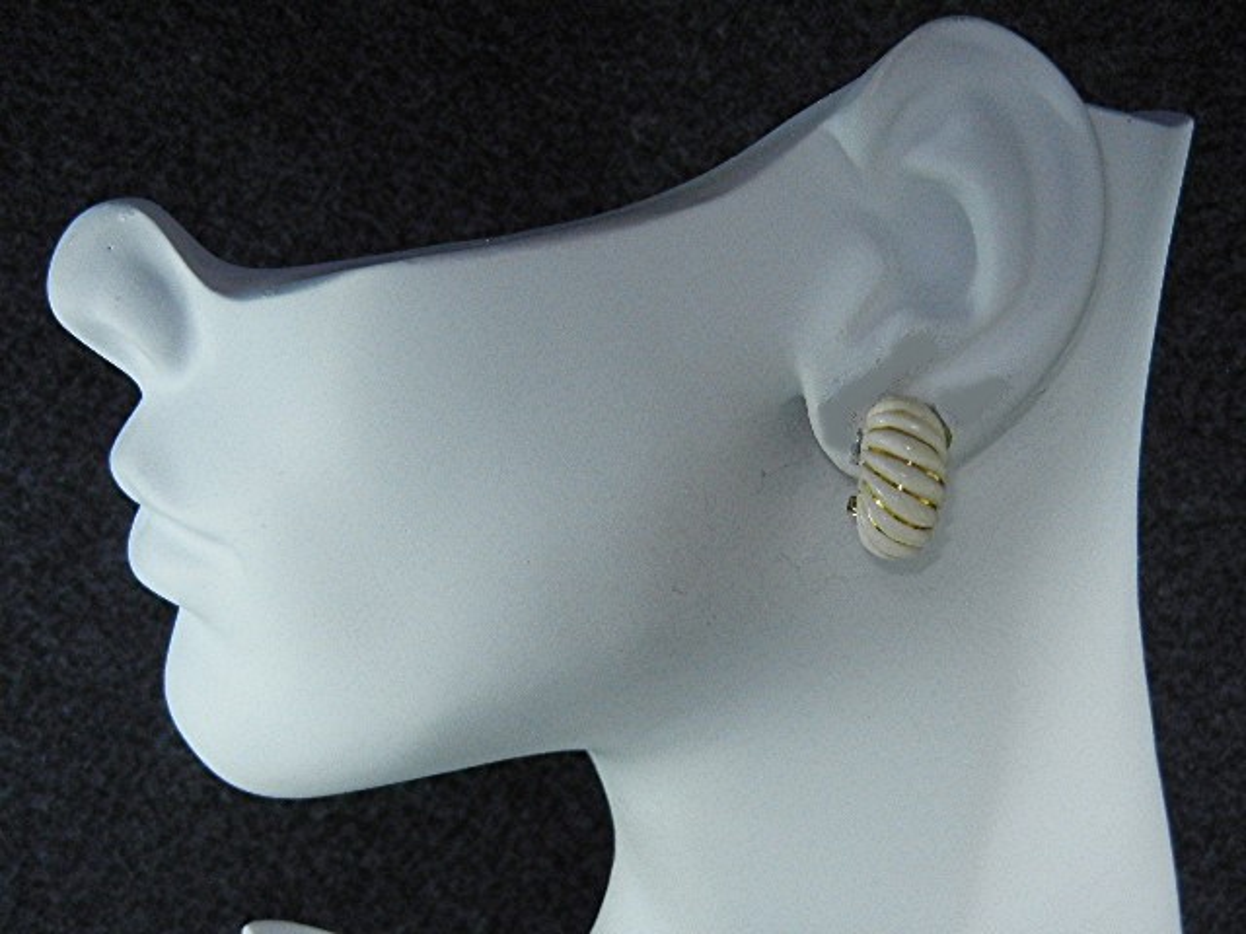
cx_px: 623
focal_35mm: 59
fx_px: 2124
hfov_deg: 32.7
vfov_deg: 24.8
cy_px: 467
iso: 611
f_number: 8
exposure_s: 1/30
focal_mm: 10.6
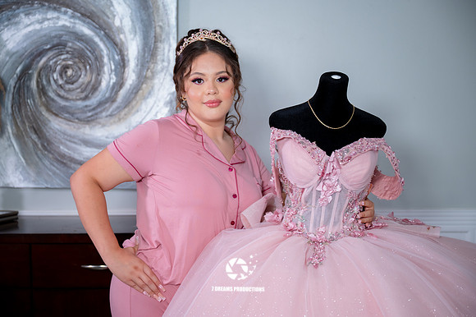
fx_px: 795
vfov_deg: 22.5
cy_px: 161
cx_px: 234
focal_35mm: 60
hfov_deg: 33.3
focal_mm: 59
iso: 800
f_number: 2.8
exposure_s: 1/60
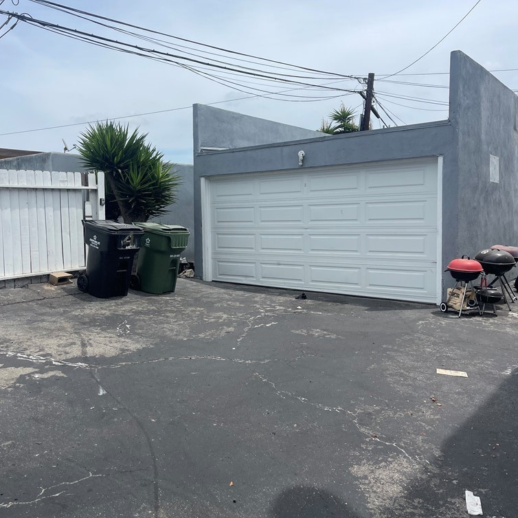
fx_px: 508
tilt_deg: -1.5
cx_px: 258
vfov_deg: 54.0
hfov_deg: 54.0
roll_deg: +3.6
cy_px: 242
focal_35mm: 30
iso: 32
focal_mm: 5.1
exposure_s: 1/5128
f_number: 1.6
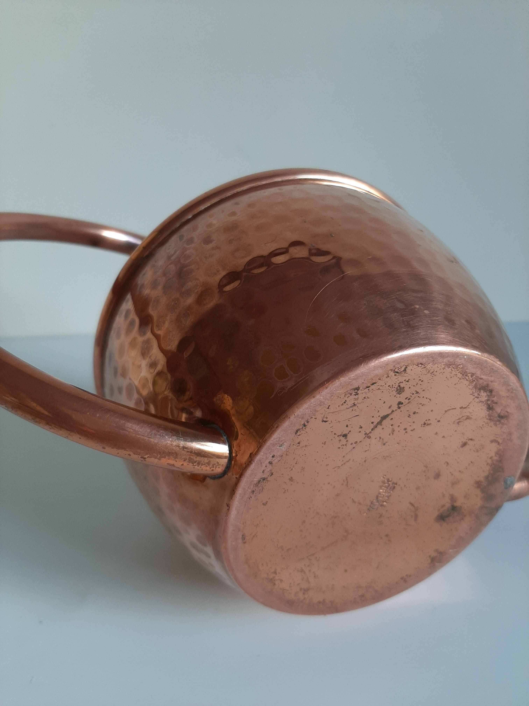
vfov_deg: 67.3
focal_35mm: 26
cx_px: 264
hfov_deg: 53.1
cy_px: 353
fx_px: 530
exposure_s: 1/60
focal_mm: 3.93
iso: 80
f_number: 1.7
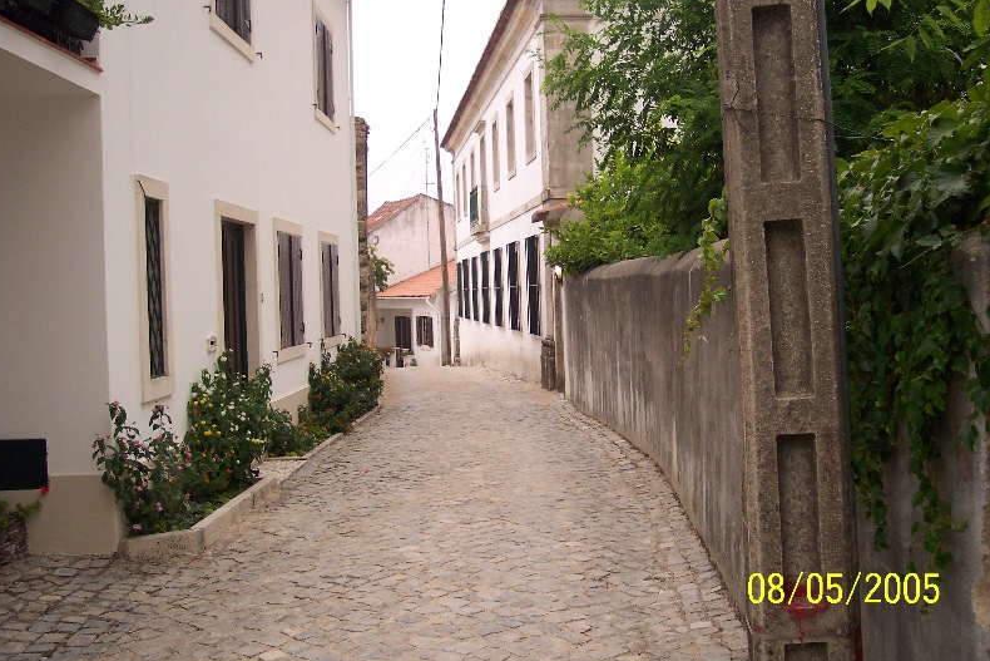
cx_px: 490
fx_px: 1100
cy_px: 306
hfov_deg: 48.4
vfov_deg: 33.4
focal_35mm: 40
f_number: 2.8
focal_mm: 8
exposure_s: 1/45
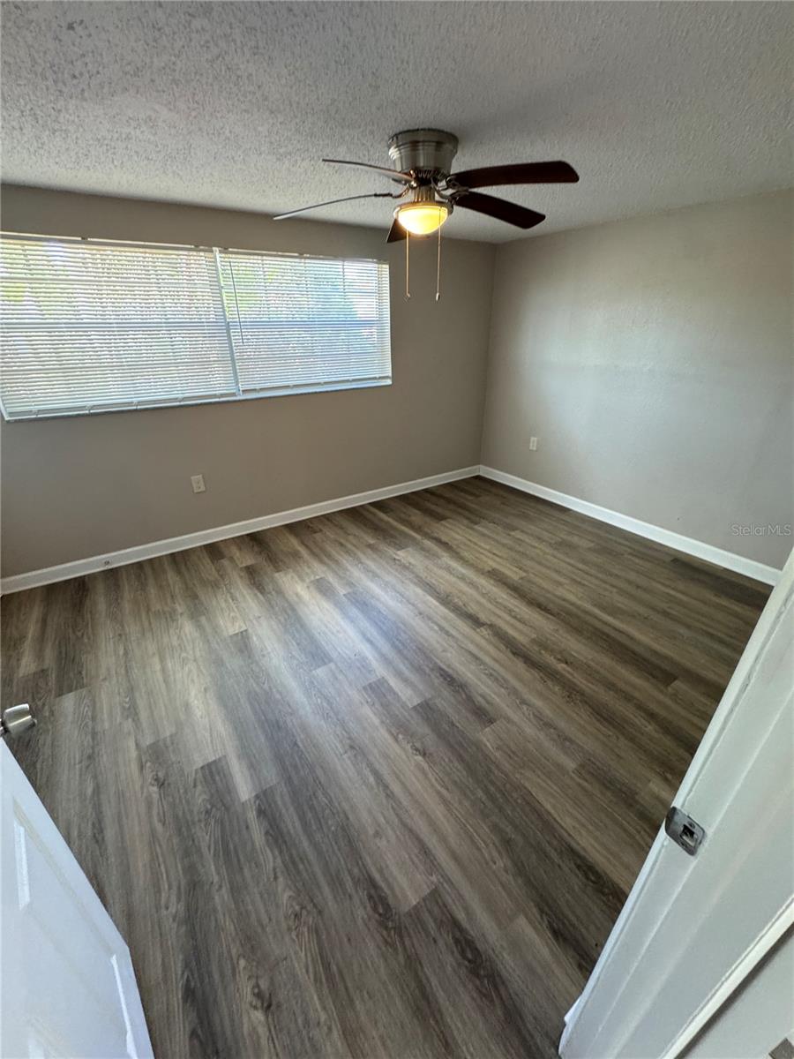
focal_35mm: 14
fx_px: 428
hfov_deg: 85.7
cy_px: 530
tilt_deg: -23.1
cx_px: 397
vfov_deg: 102.1
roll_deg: +1.5
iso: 250
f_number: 2.2
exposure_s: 1/60
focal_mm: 2.22
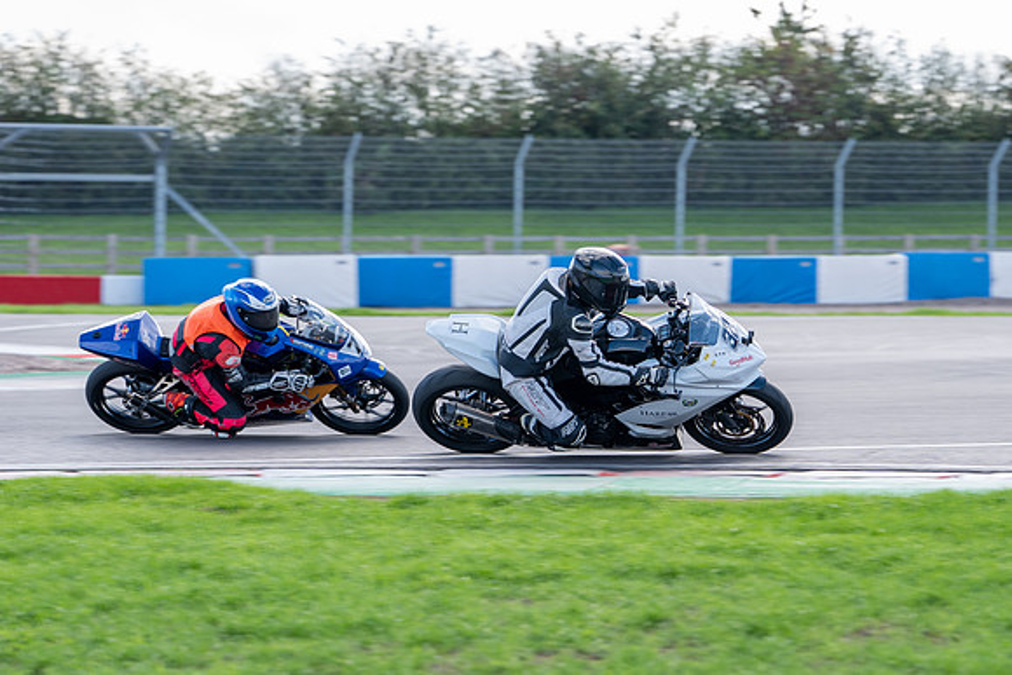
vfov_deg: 7.8
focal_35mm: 177
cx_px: 594
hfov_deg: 11.6
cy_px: 369
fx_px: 4981
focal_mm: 151
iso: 320
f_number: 5
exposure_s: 1/500
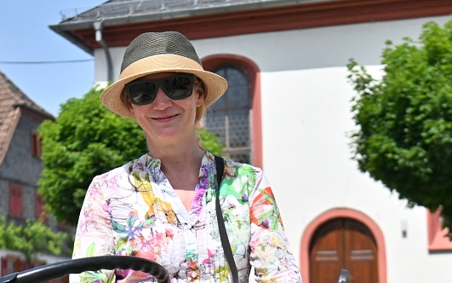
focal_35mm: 92
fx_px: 1133
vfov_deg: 14.2
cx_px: 228
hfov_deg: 22.6
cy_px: 210
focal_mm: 32
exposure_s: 1/5000
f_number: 5.6
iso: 320
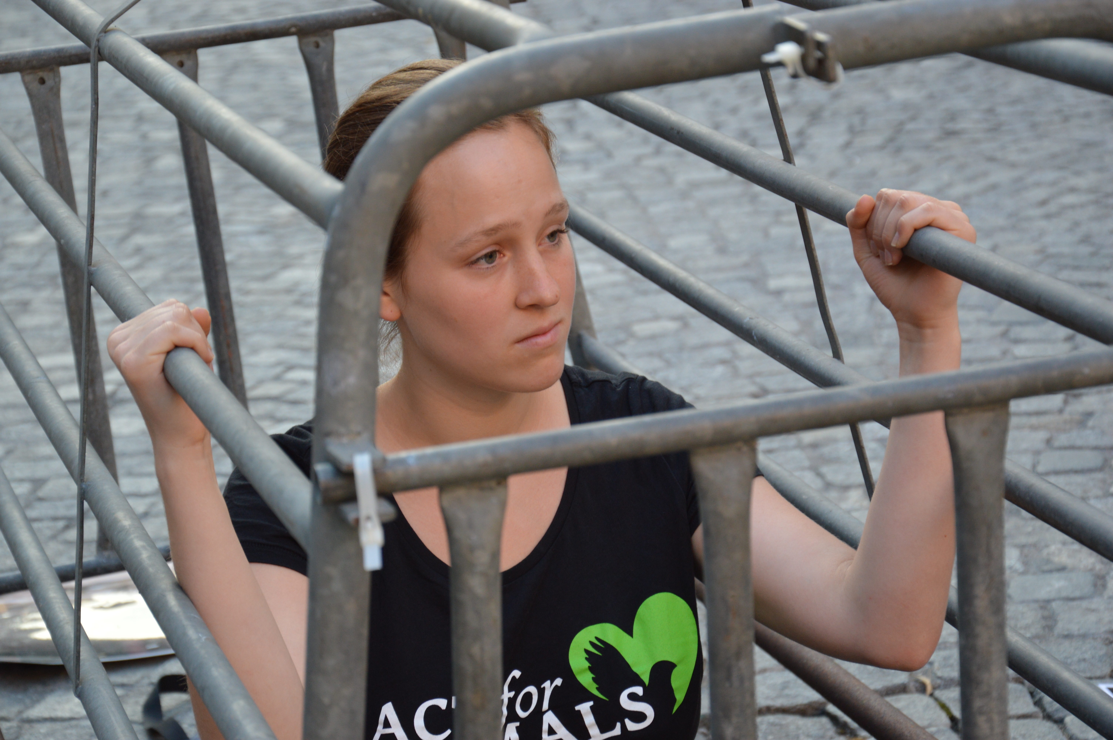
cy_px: 370
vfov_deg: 12.2
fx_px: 3475
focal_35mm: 112
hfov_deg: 18.2
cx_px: 556
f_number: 5.3
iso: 400
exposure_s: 1/60
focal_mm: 75
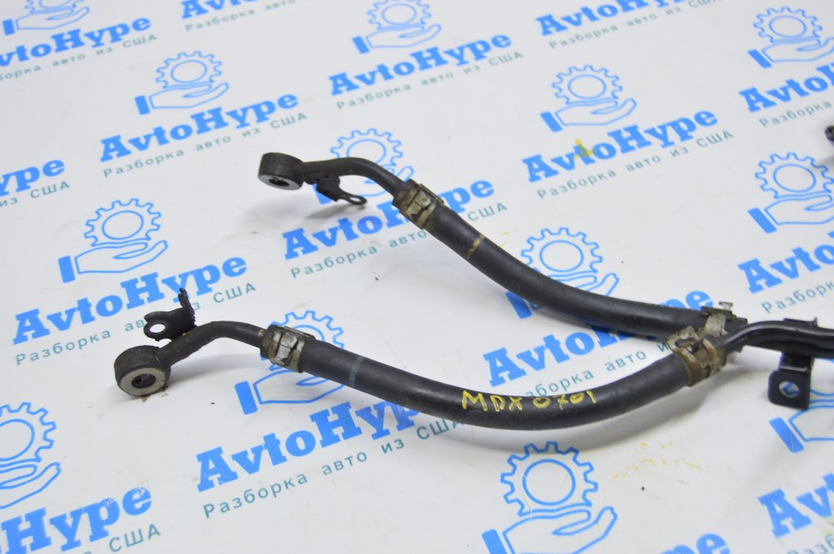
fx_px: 1076
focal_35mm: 46
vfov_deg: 28.9
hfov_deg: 42.4
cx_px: 417
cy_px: 277
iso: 400
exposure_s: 1/20
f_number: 5.6
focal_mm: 31
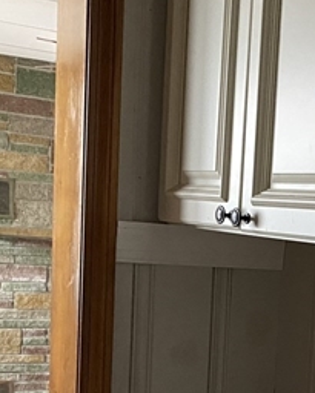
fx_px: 885
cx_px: 338
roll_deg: -4.8
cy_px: 372
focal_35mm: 76
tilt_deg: -8.2
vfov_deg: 24.2
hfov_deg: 19.4
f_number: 1.8
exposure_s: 1/35
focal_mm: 4.25
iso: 640
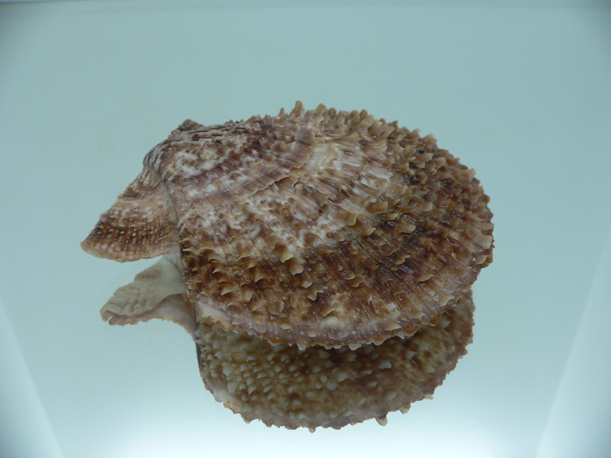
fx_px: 618
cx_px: 306
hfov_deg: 52.6
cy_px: 229
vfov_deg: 40.7
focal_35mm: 35
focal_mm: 4.6
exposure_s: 1/60
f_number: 2.8
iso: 100
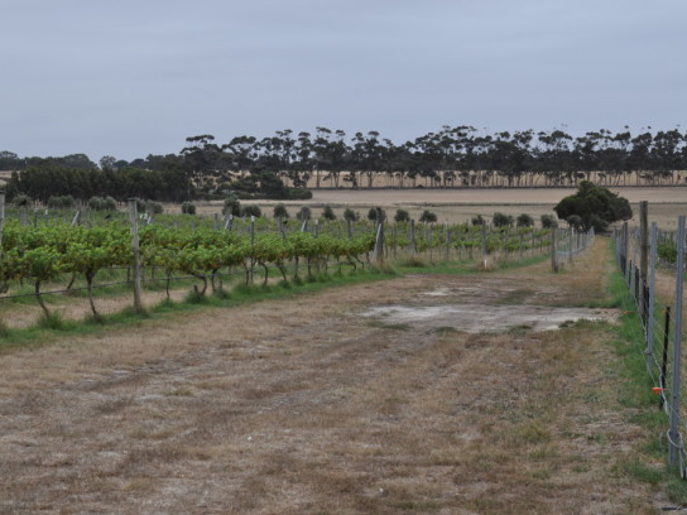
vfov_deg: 18.0
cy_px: 257
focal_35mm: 82
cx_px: 312
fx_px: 1627
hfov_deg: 23.8
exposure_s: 1/250
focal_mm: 50
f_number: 8
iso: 200
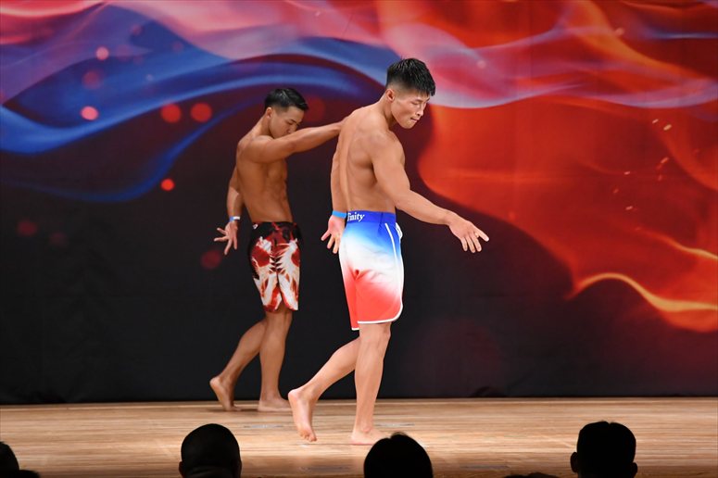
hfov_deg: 8.6
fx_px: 4784
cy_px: 239
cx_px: 359
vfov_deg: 5.7
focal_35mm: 240
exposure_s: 1/400
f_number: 5.6
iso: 3200
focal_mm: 160
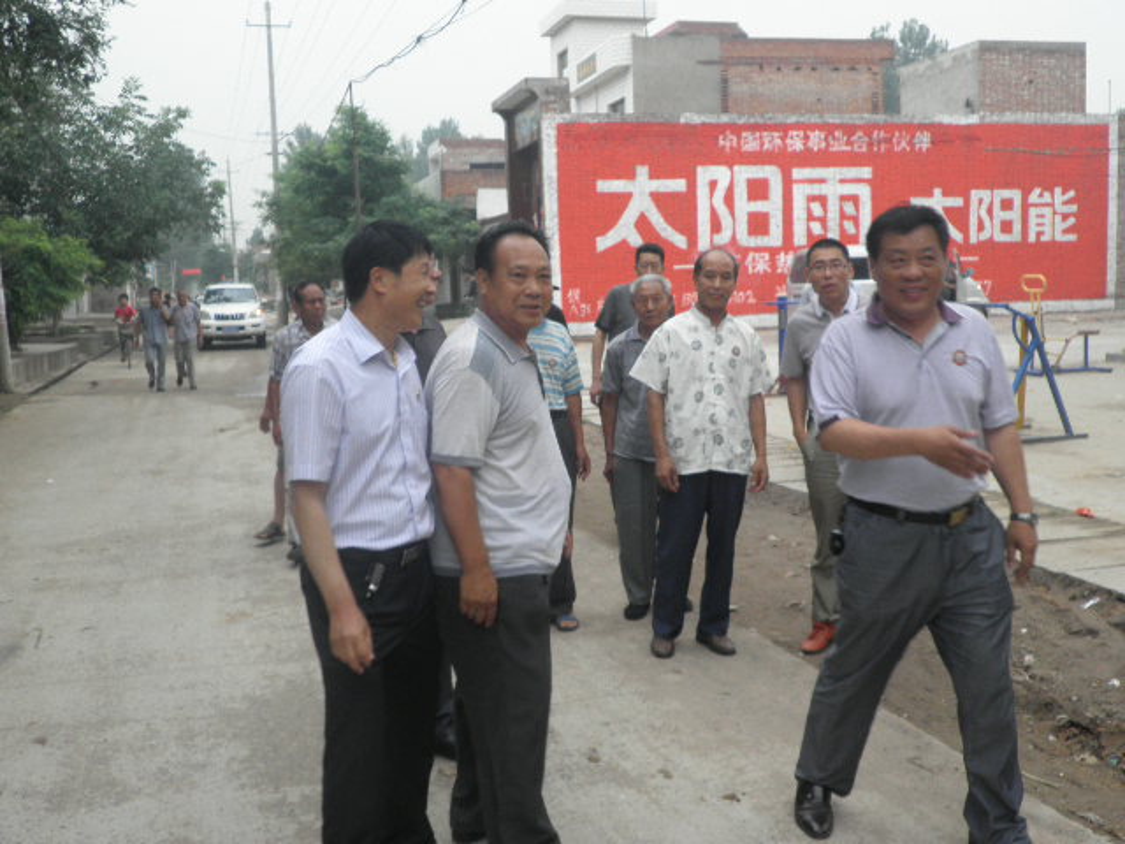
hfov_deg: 47.9
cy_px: 422
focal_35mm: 39
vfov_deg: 36.8
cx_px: 562
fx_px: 1267
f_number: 4
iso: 64
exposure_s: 1/80
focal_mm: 7
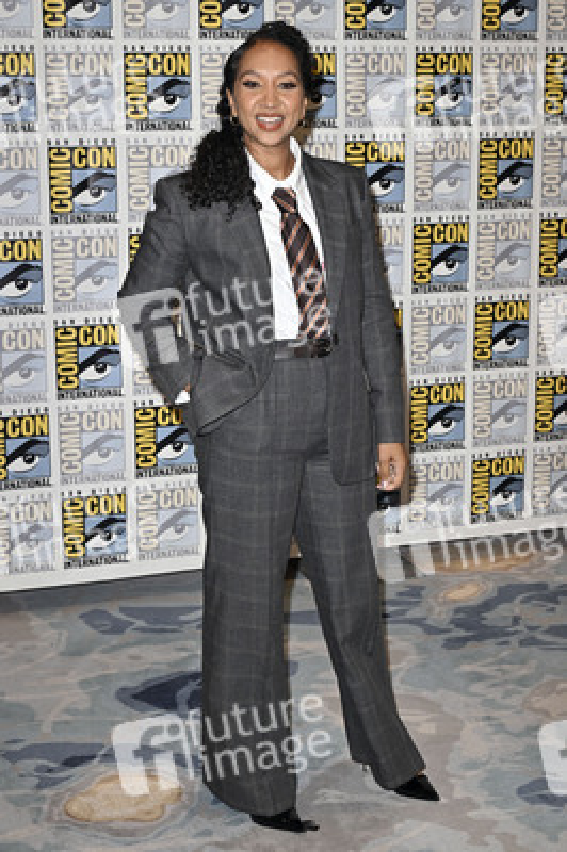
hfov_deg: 27.5
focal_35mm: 49
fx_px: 1160
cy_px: 426
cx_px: 284
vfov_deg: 40.4
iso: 2500
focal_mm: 49
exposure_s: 1/250
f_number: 5
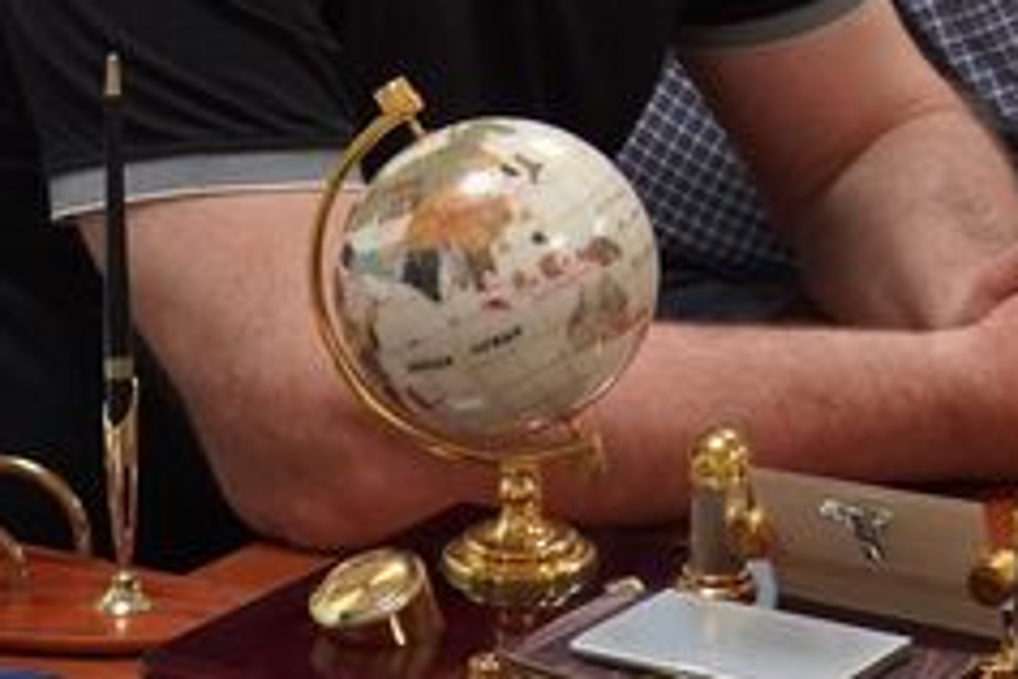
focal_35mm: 142
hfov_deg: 14.0
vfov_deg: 9.4
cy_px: -307
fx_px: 4015
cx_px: 1271
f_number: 4
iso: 2000
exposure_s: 1/160
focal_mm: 28
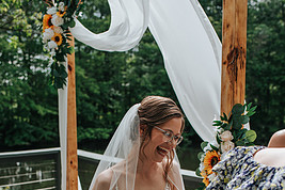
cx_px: 149
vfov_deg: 21.5
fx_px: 467
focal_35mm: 59
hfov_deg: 33.9
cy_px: 223
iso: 100
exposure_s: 1/800
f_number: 3.5
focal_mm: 35
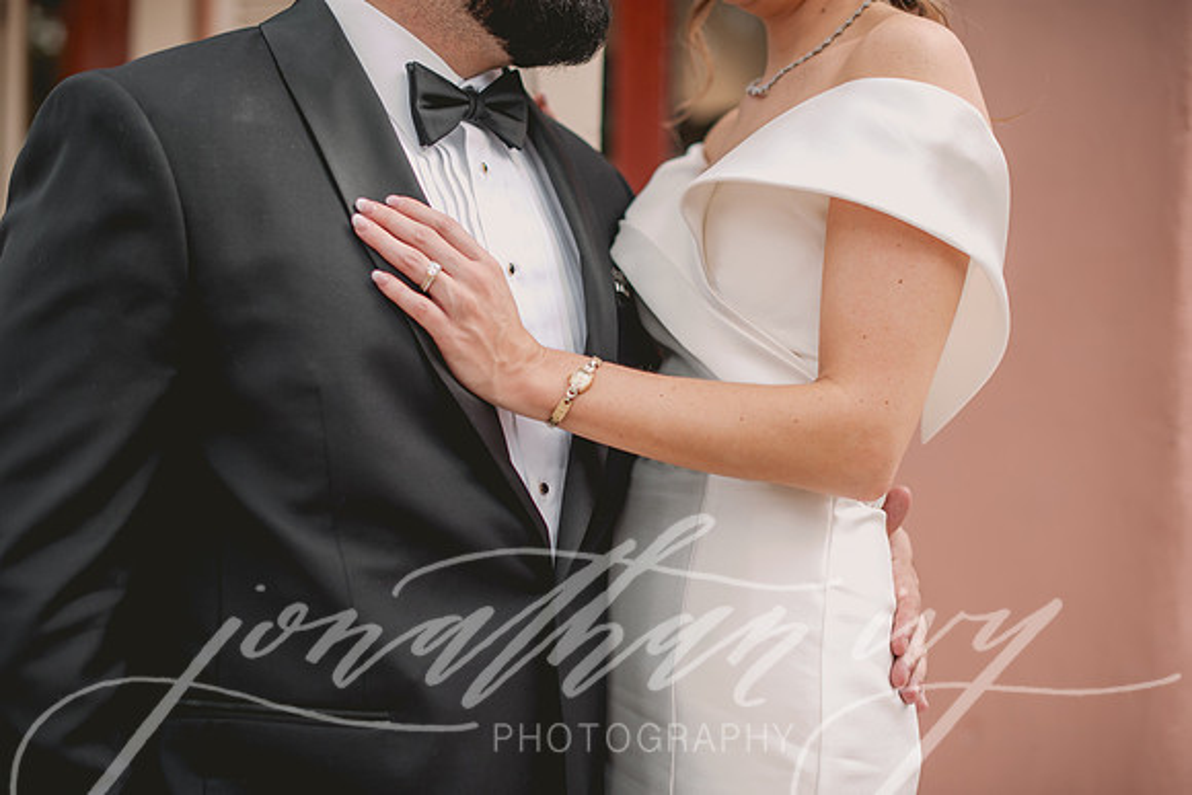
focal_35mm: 50
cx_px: 596
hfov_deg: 39.6
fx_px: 1656
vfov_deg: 27.0
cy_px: 398
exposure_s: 1/1600
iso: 160
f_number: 2
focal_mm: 50
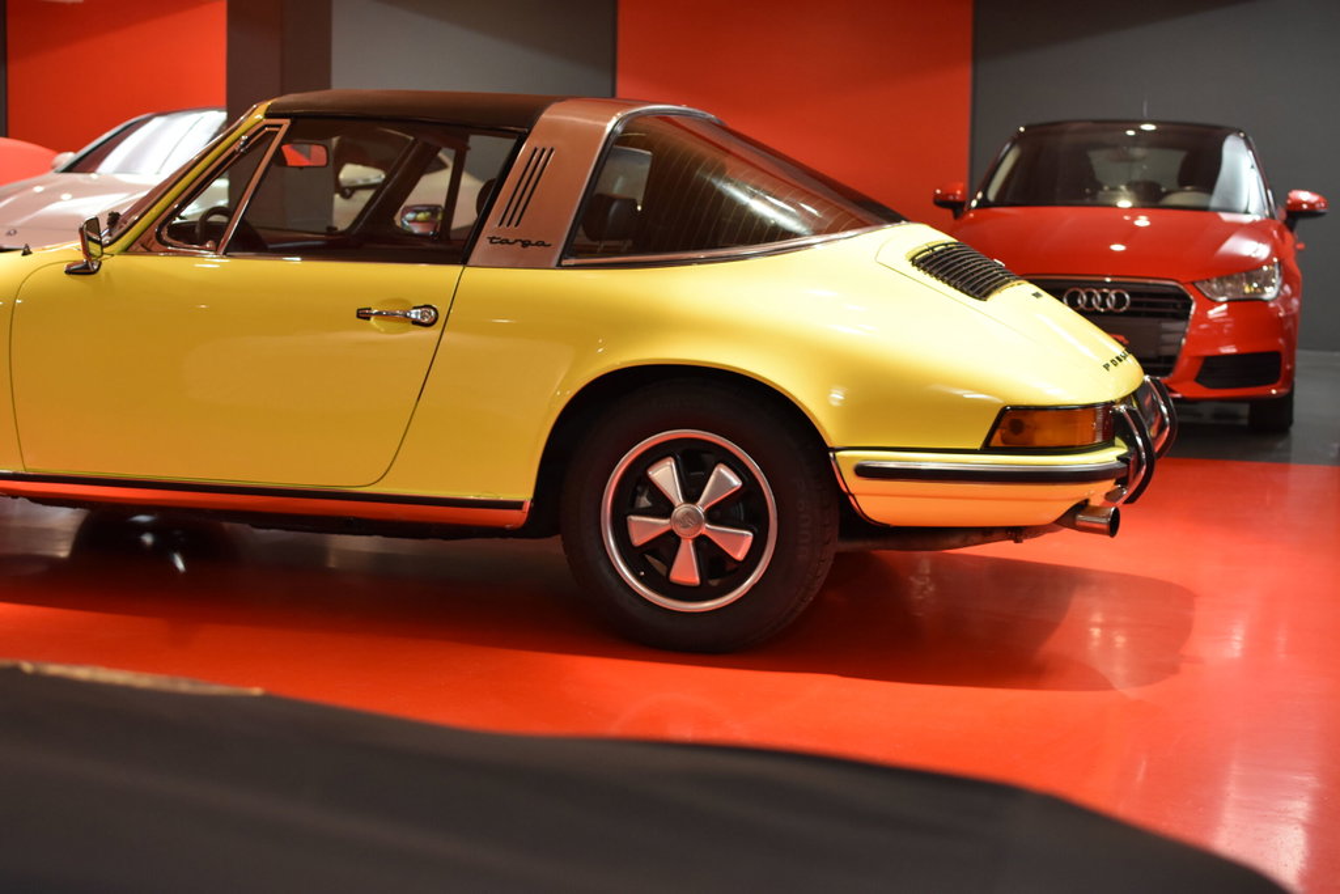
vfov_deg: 25.8
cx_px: 670
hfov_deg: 37.8
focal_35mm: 52
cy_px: 447
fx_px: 1954
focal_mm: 35
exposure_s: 1/60
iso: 800
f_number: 3.2
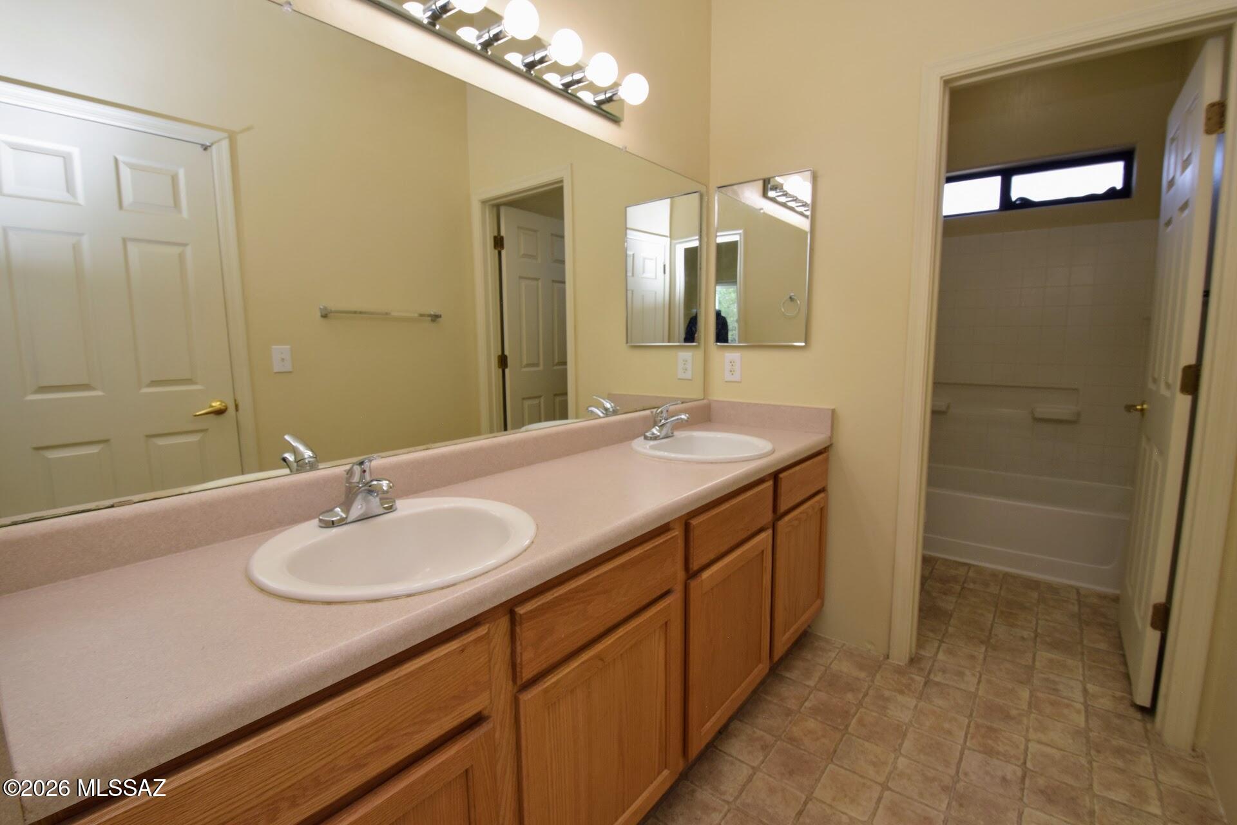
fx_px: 515
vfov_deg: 77.3
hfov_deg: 100.4
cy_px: 412
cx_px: 618
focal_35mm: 15
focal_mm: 10
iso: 400
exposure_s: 1/50
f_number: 9
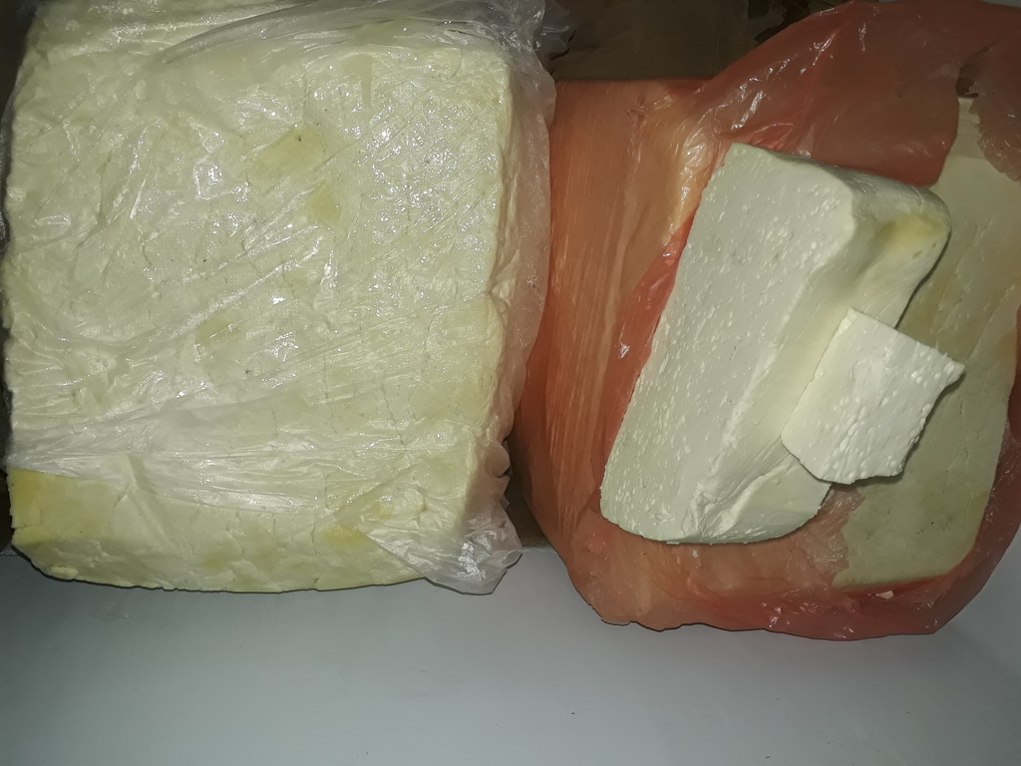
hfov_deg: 65.3
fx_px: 796
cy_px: 383
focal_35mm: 27
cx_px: 510
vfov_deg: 51.4
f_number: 1.9
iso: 80
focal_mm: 3.6
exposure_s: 1/120
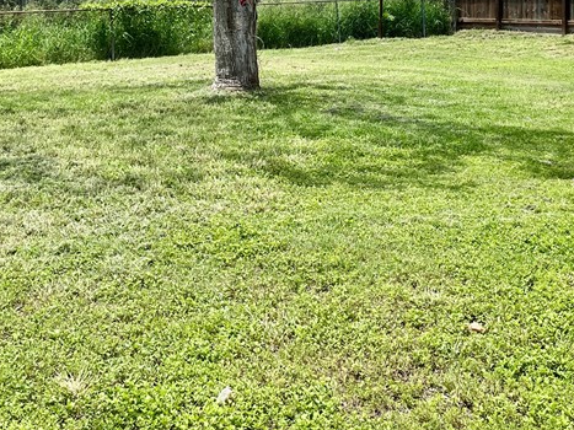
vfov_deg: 24.6
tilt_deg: -1.6
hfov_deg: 33.8
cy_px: 11
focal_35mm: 57
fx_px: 945
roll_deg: +1.3
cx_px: 275
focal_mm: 4.2
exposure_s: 1/3040
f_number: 1.6
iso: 32
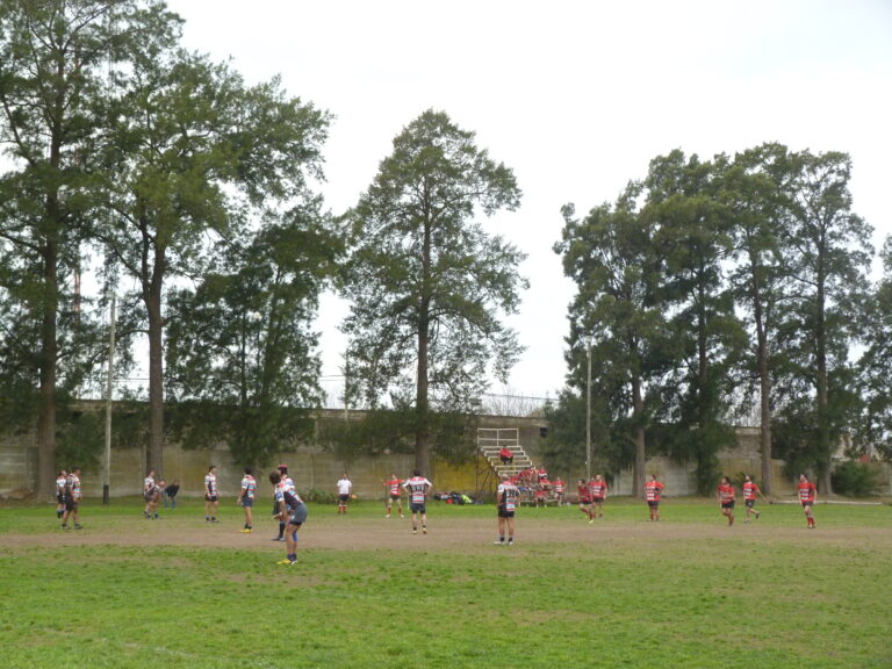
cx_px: 446
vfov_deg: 21.3
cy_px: 334
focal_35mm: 69
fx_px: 1778
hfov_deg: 28.2
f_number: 3.3
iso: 320
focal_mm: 12.4
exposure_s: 1/500
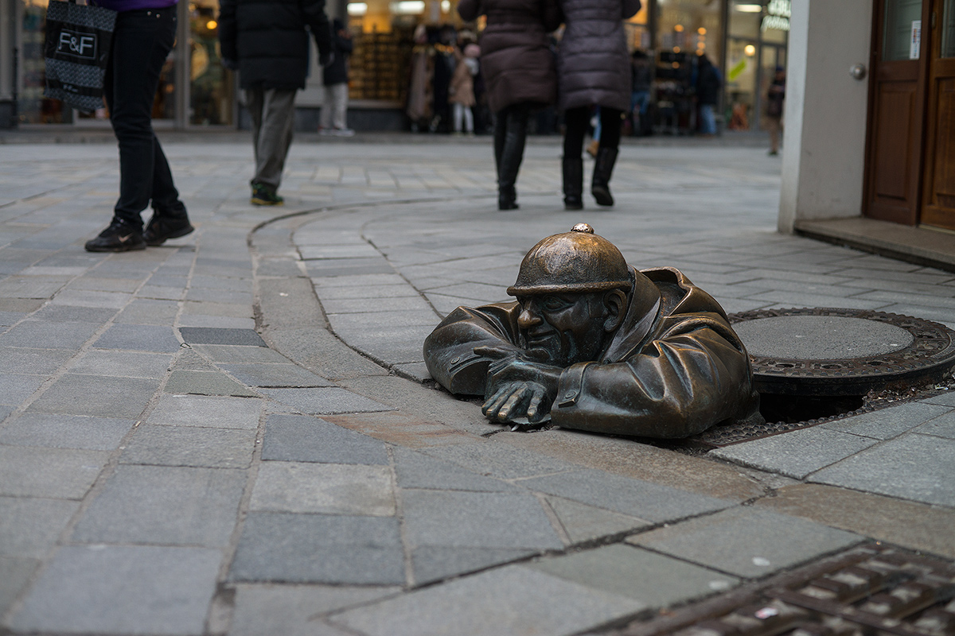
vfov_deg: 27.0
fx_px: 1326
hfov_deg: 39.6
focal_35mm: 50
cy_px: 318
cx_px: 478
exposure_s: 1/125
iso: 250
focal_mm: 50
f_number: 3.5
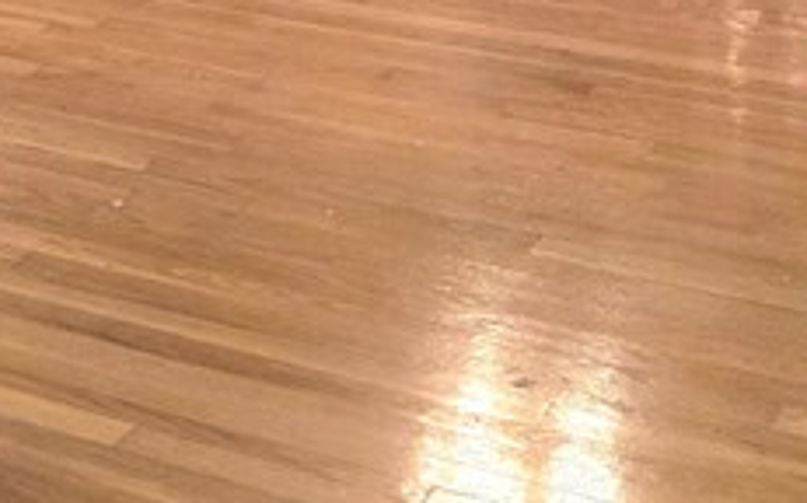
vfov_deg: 10.8
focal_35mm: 108
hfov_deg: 16.7
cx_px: -548
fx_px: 2374
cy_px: -580
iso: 640
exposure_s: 1/120
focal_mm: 5.4
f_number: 1.8
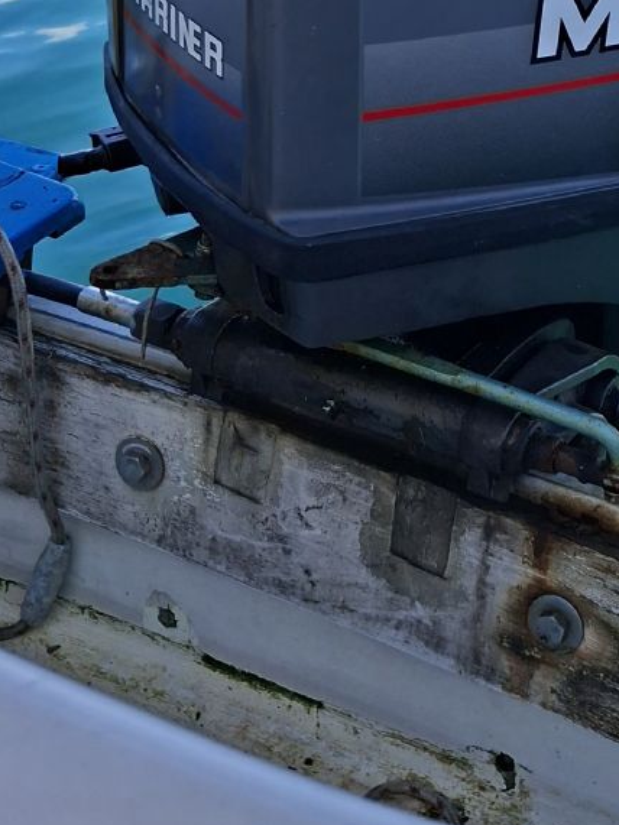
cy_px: 58
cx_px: 686
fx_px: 1383
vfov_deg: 31.4
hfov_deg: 23.6
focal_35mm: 58
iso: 50
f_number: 1.8
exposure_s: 1/1208
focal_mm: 5.54
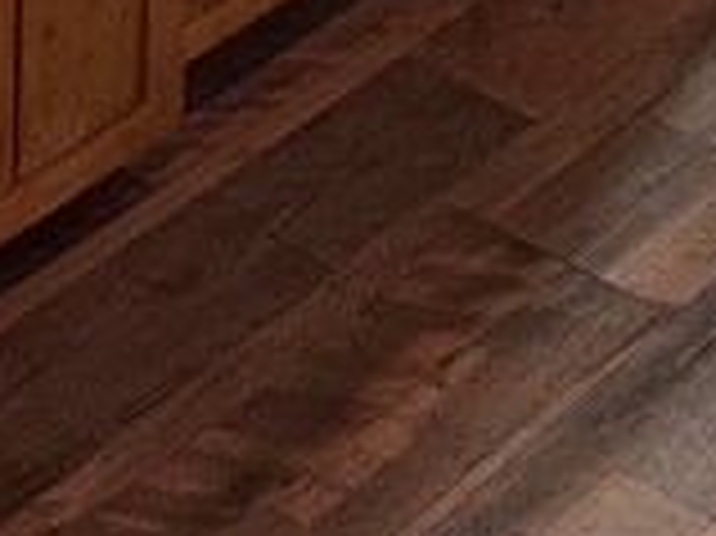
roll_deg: -3.1
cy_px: -1095
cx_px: 455
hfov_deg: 12.7
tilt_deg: -11.8
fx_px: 3204
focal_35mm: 155
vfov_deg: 8.1
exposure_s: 1/60
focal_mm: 6.86
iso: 250
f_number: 1.78
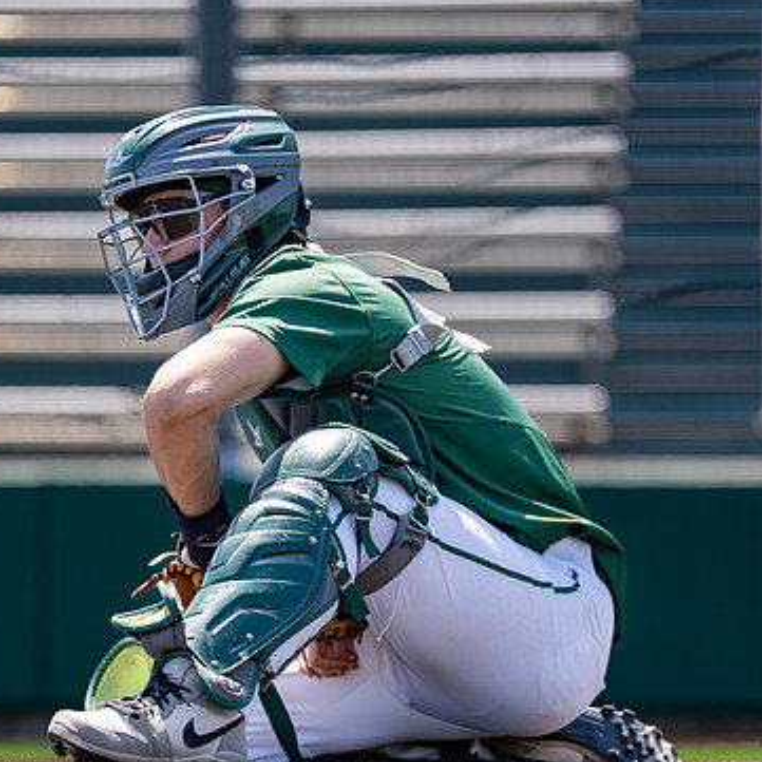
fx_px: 8169
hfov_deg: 5.3
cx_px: 317
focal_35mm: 328
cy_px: 486
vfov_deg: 5.3
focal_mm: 176
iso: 100
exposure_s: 1/1250
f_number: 2.8
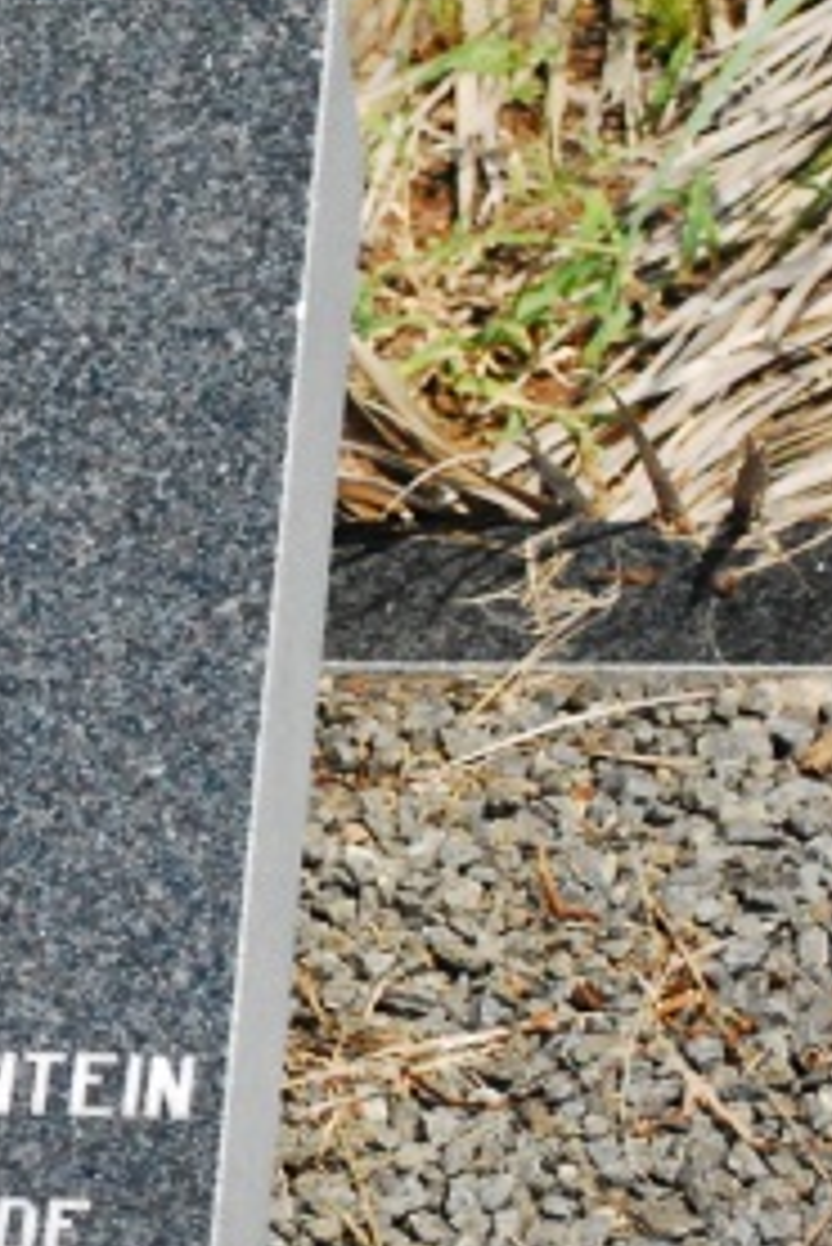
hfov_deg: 5.4
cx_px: -702
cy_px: 677
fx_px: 8650
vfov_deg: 8.2
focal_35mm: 250
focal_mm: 45
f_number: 5.3
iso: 1600
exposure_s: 1/4000
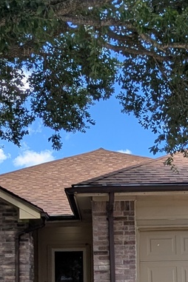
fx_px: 368
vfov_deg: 38.4
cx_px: 98
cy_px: 265
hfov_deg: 28.6
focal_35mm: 47
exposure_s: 1/1462
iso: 45
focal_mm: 2.02
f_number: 1.7
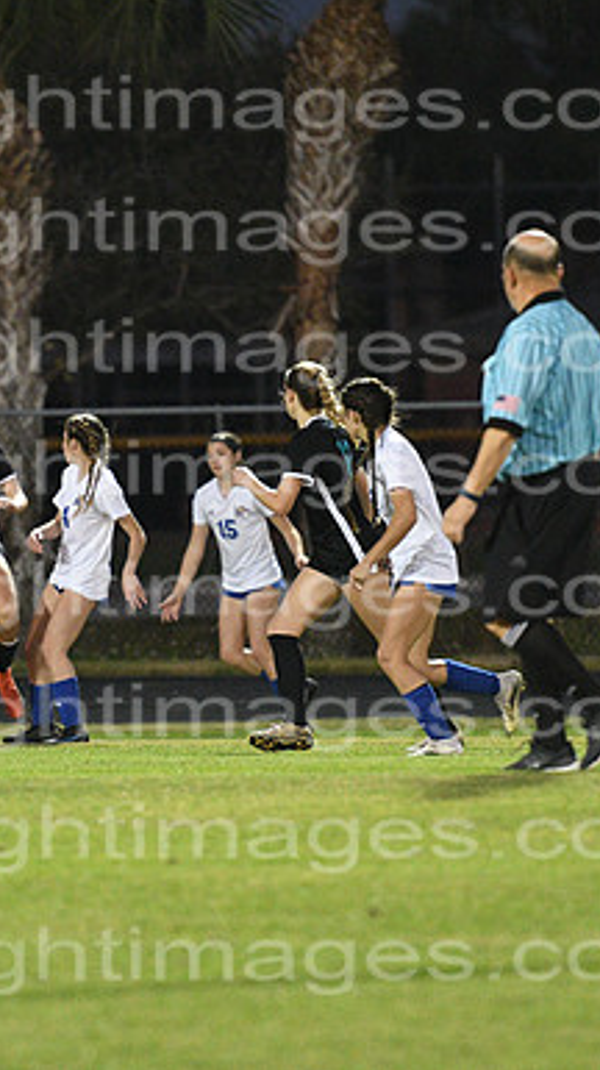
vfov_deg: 4.6
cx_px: 83
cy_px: 535
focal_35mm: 474
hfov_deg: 2.6
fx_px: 13433
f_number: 2.8
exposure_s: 1/800
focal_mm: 200
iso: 6400
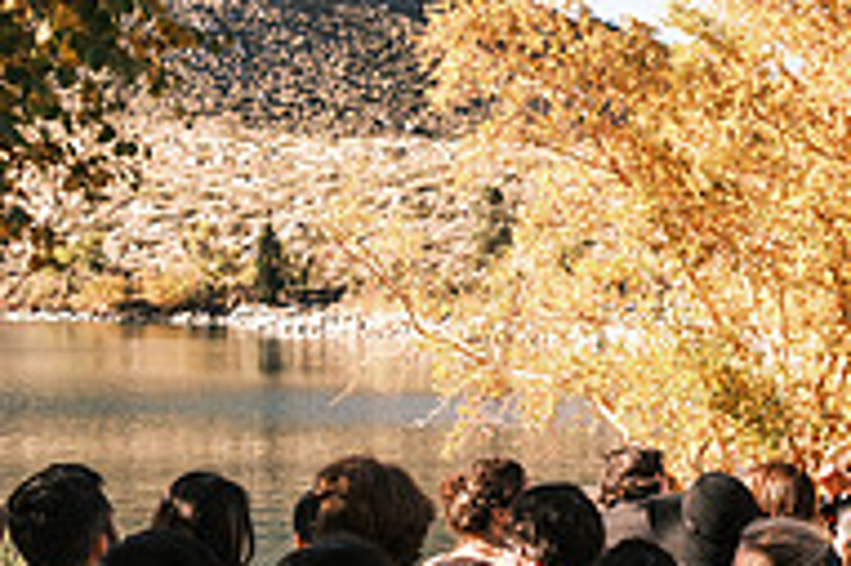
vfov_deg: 16.5
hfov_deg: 23.8
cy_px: 448
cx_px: 829
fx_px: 1937
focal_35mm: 82
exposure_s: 1/850
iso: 125
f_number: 2.5
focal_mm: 18
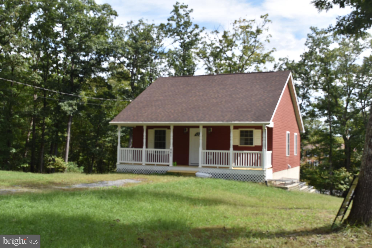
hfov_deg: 47.9
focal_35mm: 40
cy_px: 124
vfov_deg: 33.0
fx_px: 419
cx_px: 186
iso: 100
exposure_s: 1/200
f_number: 9
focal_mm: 27
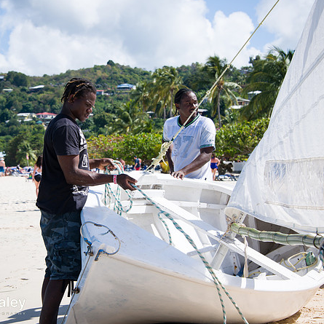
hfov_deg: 14.9
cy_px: 161
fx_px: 1239
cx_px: 108
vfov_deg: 14.9
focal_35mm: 117
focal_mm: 82
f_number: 8
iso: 100
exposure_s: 1/320
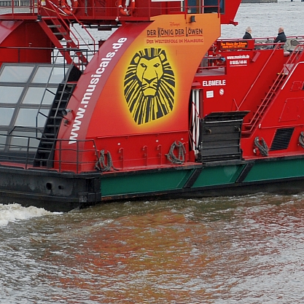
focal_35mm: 207
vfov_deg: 8.4
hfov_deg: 8.4
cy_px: 75
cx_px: 234
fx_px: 2057
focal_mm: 66
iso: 200
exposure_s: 1/125
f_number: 7.1
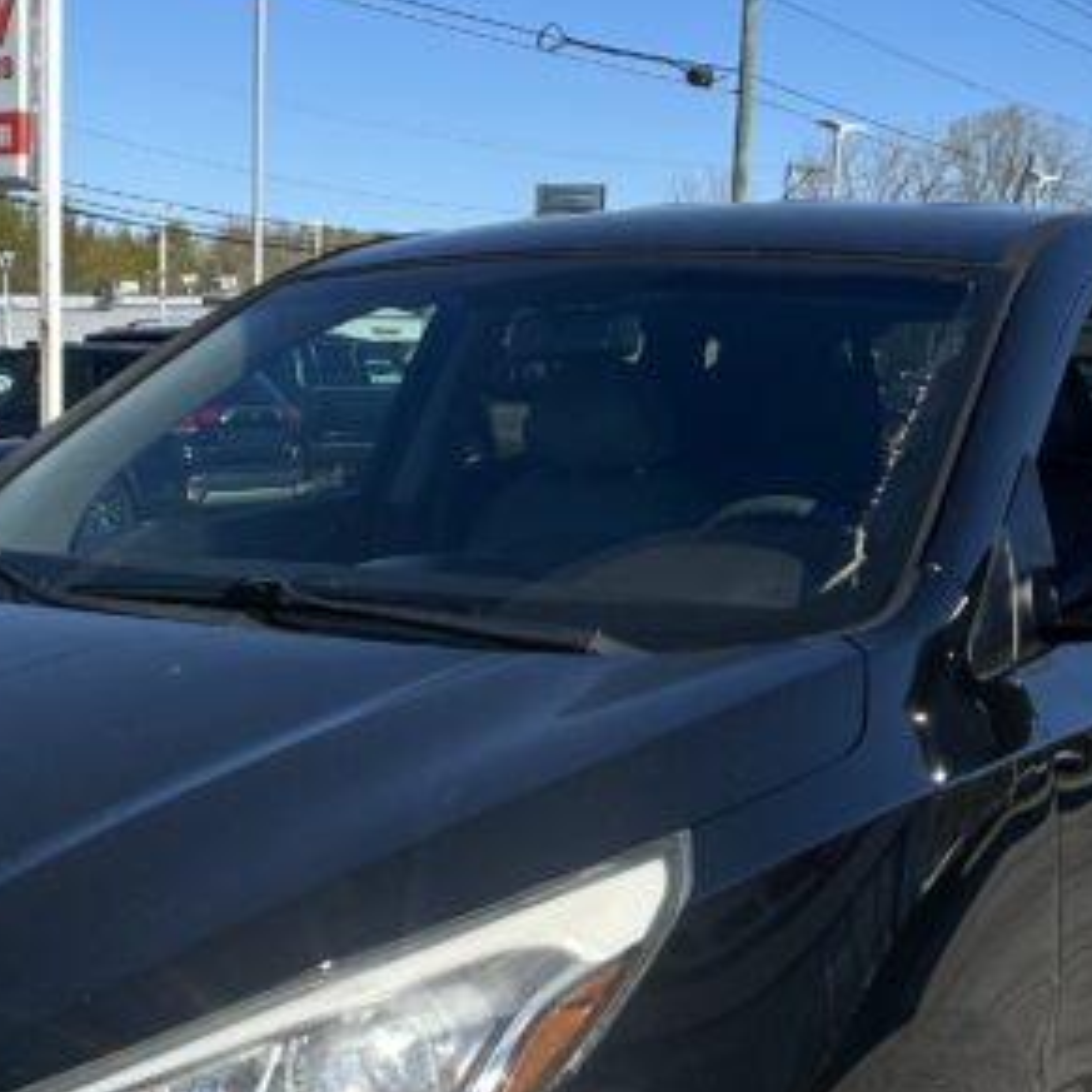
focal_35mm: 81
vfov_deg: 21.2
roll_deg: -2.8
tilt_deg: -12.8
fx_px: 2891
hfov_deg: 21.2
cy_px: 863
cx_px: 300
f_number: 1.5
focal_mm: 5.7
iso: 50
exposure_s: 1/3257
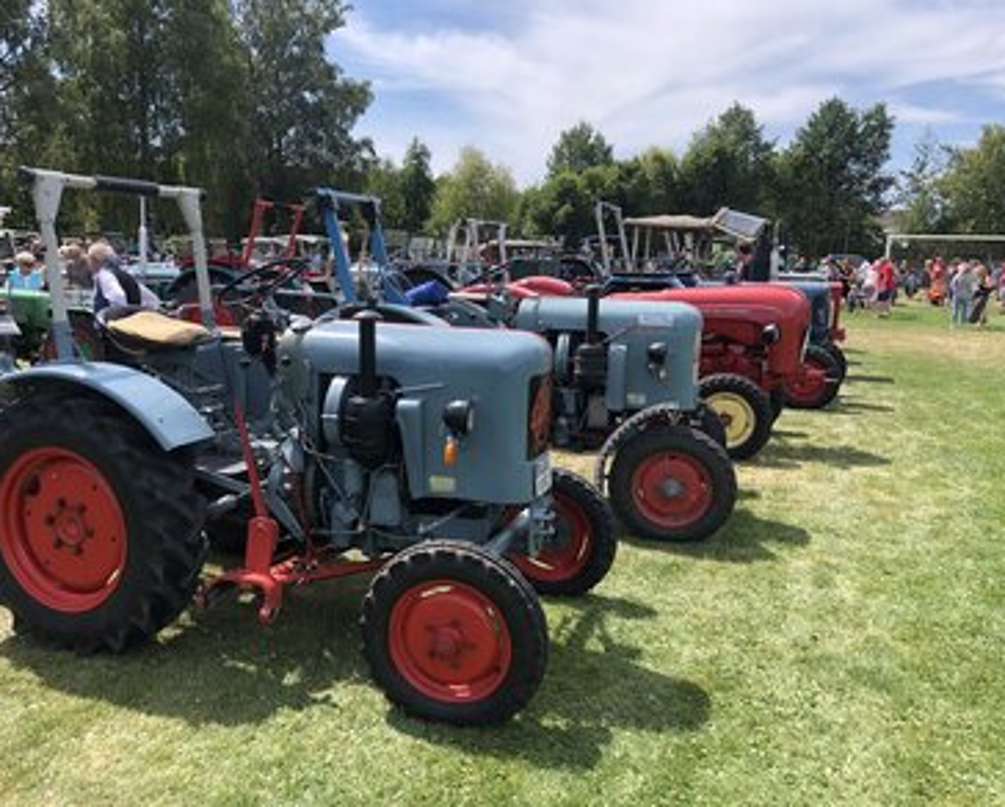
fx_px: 893
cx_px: 472
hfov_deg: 58.7
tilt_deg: -9.2
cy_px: 404
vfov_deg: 48.6
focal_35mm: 30
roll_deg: -2.0
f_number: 1.8
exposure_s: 1/1171
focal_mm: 3.99
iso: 20
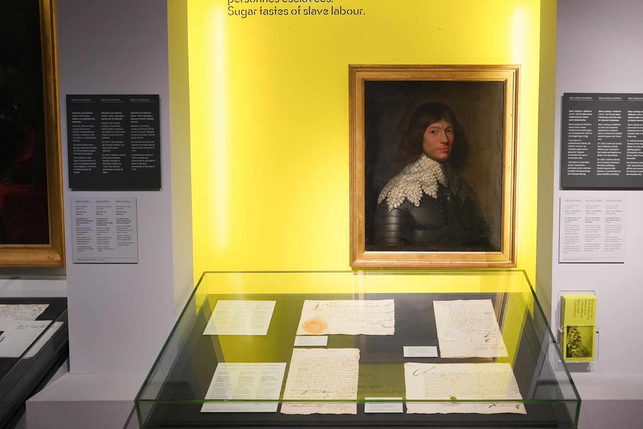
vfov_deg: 41.1
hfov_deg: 58.3
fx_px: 572
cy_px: 207
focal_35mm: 32
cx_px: 381
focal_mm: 24
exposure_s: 1/80
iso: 3200
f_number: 2.8
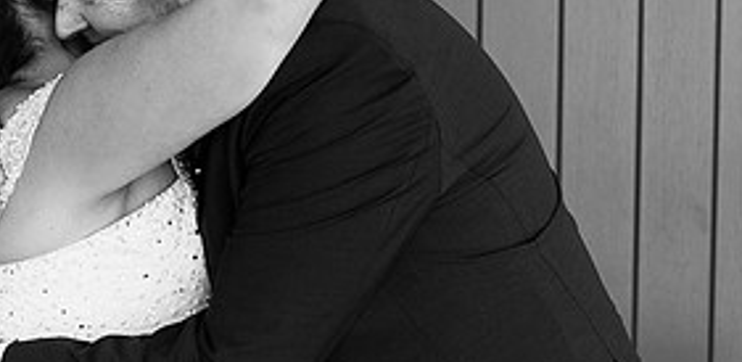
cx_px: 183
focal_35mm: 128
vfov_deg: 8.5
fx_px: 2442
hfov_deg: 17.2
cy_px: 135
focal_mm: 35
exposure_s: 1/160
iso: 200
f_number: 2.2
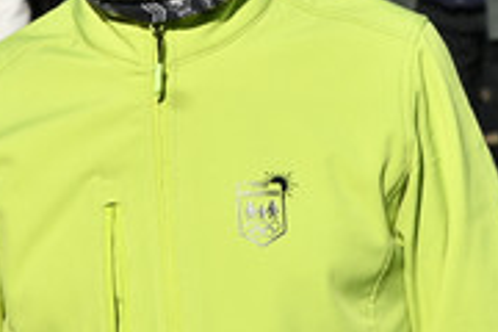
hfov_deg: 7.1
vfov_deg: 4.7
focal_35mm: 291
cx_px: 141
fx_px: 4025
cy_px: -112
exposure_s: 1/800
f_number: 7.1
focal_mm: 70
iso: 125
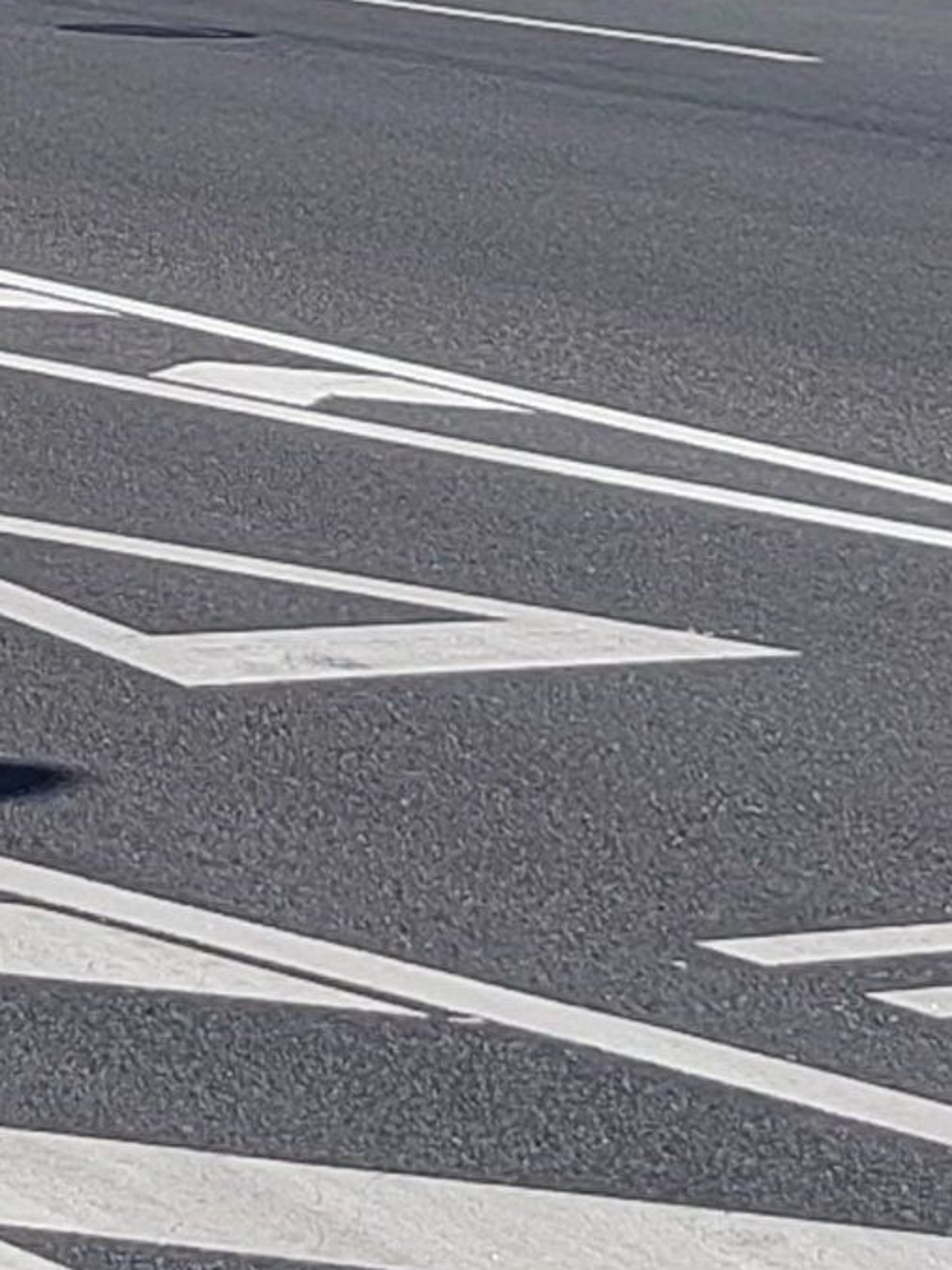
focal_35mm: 198
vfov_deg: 9.5
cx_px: -518
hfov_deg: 7.4
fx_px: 7260
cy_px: -1029
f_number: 1.9
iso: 50
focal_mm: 5.52
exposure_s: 1/5000
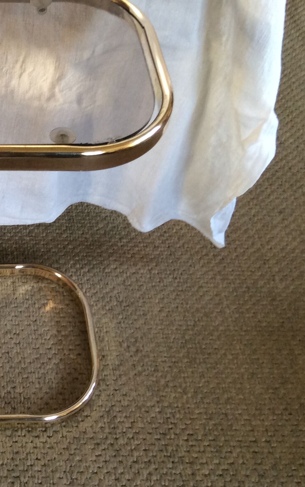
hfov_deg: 21.4
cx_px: -44
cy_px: 186
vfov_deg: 35.5
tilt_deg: -47.8
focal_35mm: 57
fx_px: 758
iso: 64
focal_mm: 3.3
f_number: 2.4
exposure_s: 1/25
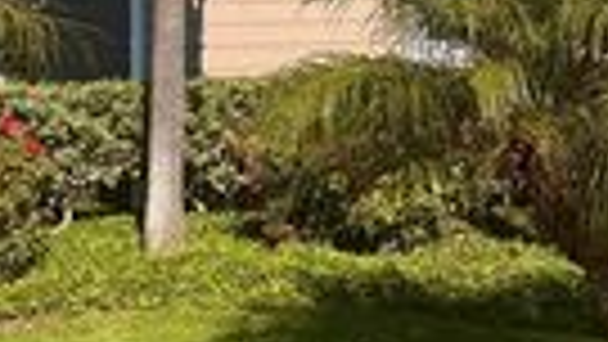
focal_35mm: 97
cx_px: 396
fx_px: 1564
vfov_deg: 12.2
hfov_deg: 21.9
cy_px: -83
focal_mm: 6.76
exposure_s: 1/6410
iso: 80
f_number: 1.78
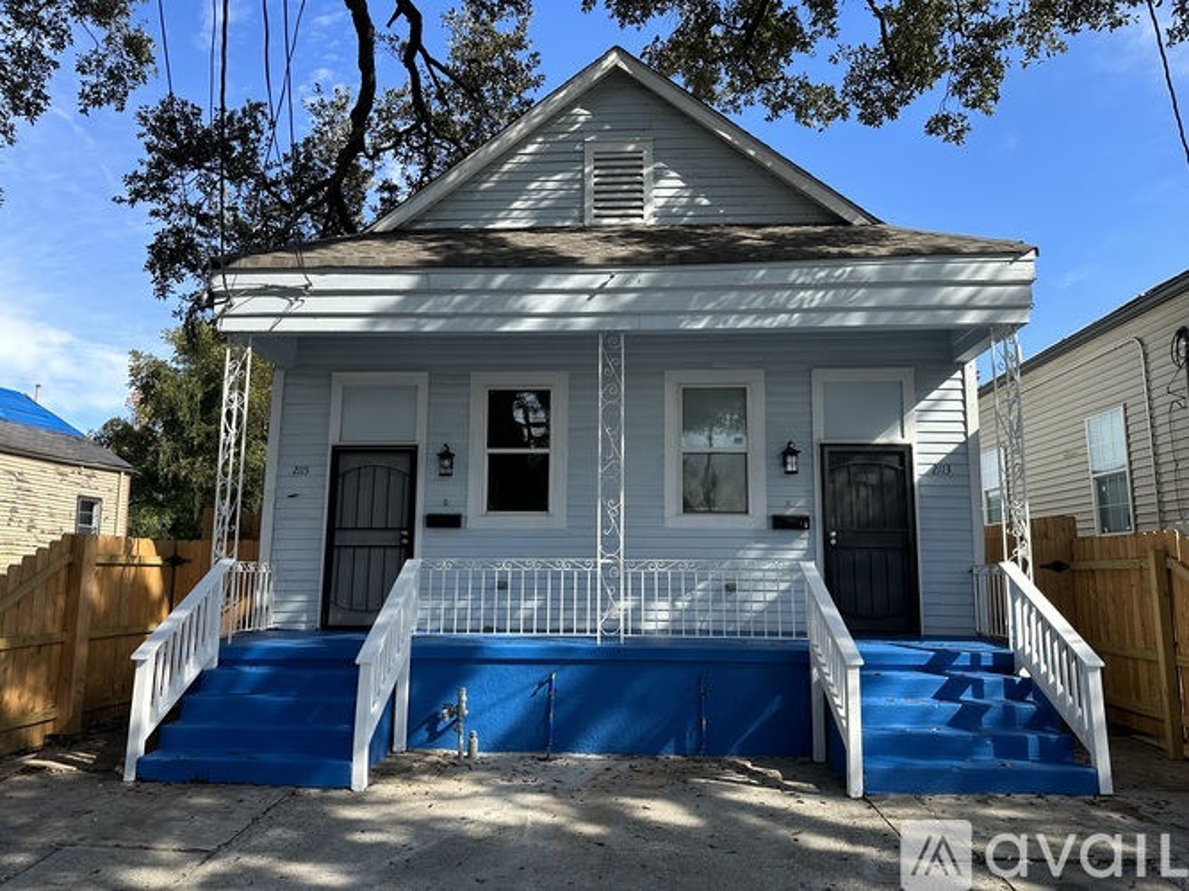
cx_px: 594
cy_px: 446
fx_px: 824
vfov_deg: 56.8
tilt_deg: +8.1
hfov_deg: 71.6
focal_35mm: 24
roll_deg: -0.5
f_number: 1.78
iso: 80
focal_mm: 6.86
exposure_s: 1/1779
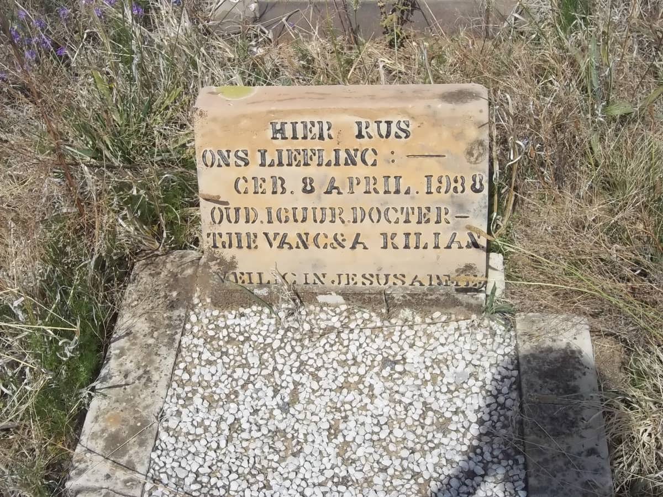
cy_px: 248
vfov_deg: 29.1
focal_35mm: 50
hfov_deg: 38.2
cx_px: 332
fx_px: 958
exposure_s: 1/250
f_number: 7
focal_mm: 8.8
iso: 80
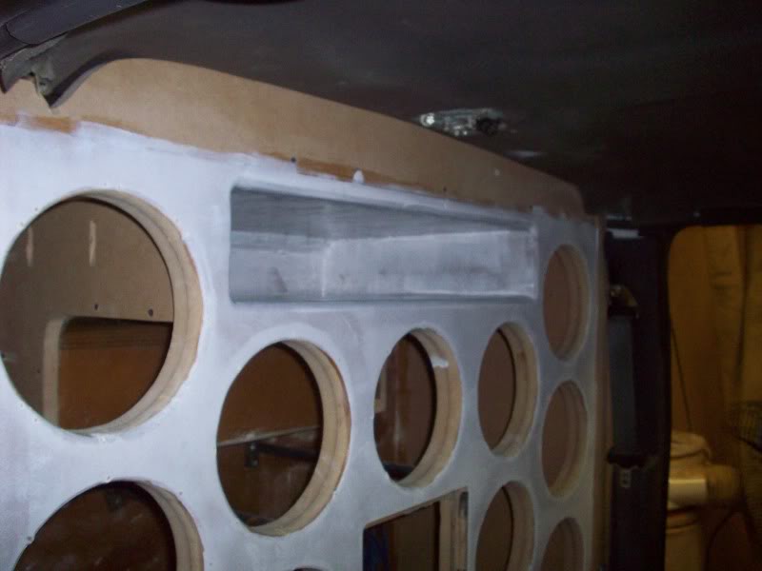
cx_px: 381
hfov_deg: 50.1
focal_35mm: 37
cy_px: 286
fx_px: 814
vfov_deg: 38.7
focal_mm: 6.2
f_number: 2.8
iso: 200
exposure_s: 1/64
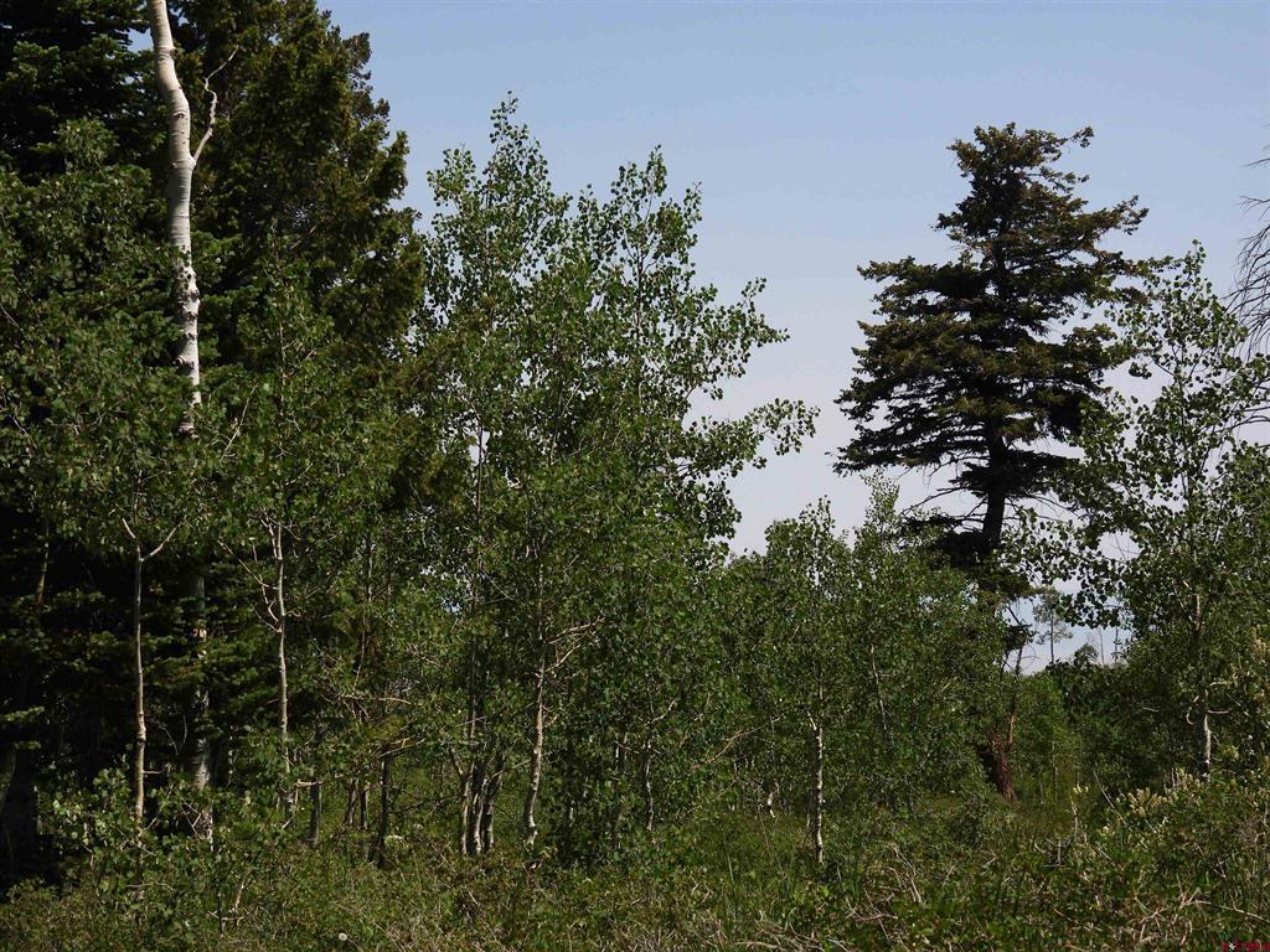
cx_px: 635
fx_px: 2568
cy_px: 476
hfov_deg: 27.8
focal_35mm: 70
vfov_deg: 21.0
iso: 100
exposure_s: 1/1600
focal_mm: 12.5
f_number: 3.5
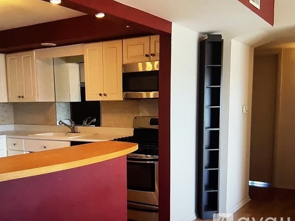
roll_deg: +0.5
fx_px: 256
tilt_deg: +1.8
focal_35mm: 30
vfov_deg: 46.8
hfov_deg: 59.7
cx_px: 125
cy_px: 106
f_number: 1.5
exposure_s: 1/60
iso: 80
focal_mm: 5.7
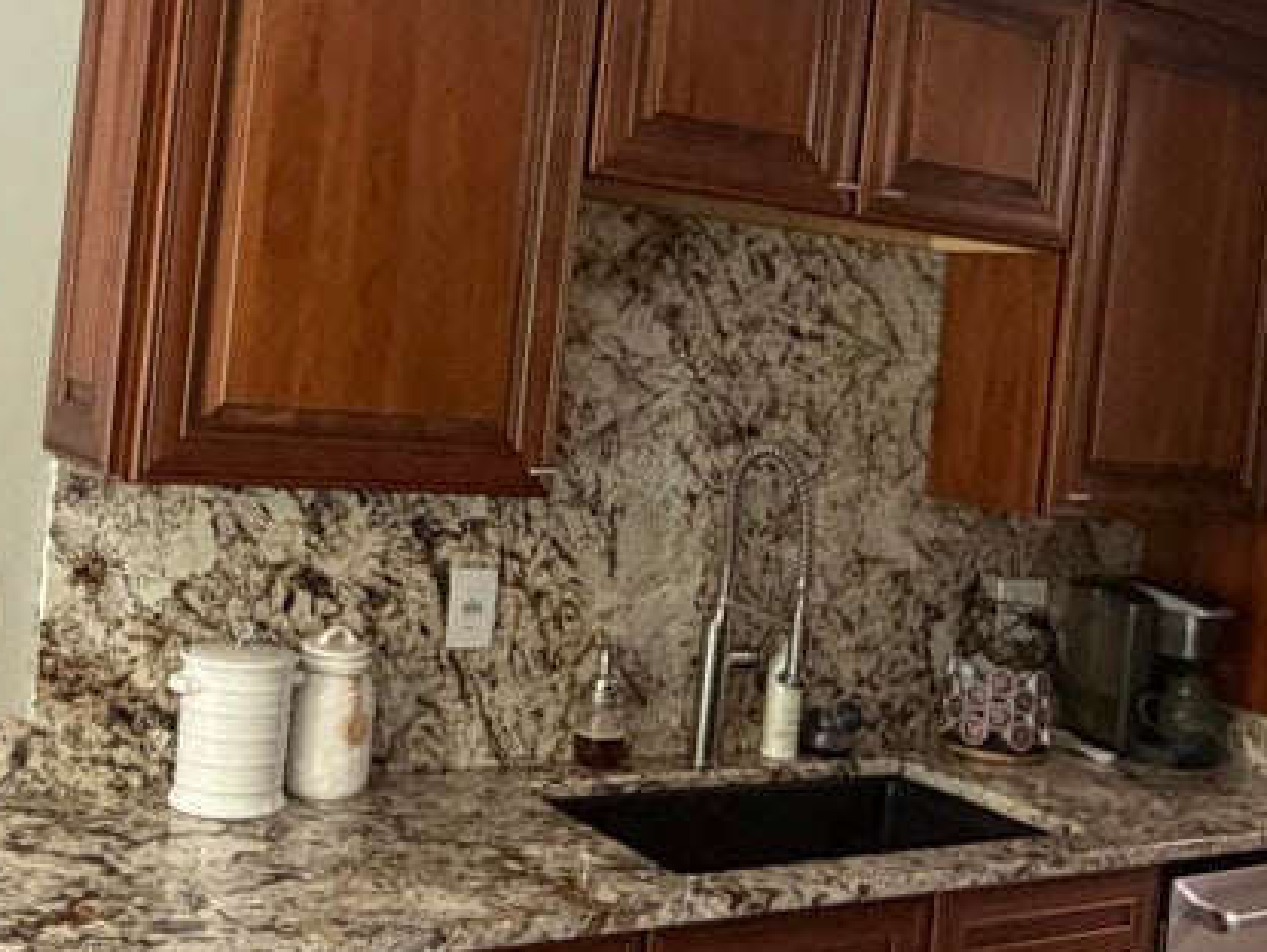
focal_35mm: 46
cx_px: 575
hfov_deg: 41.2
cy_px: 333
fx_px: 1685
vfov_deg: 31.4
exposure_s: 1/60
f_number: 2.2
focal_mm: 2.22
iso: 400
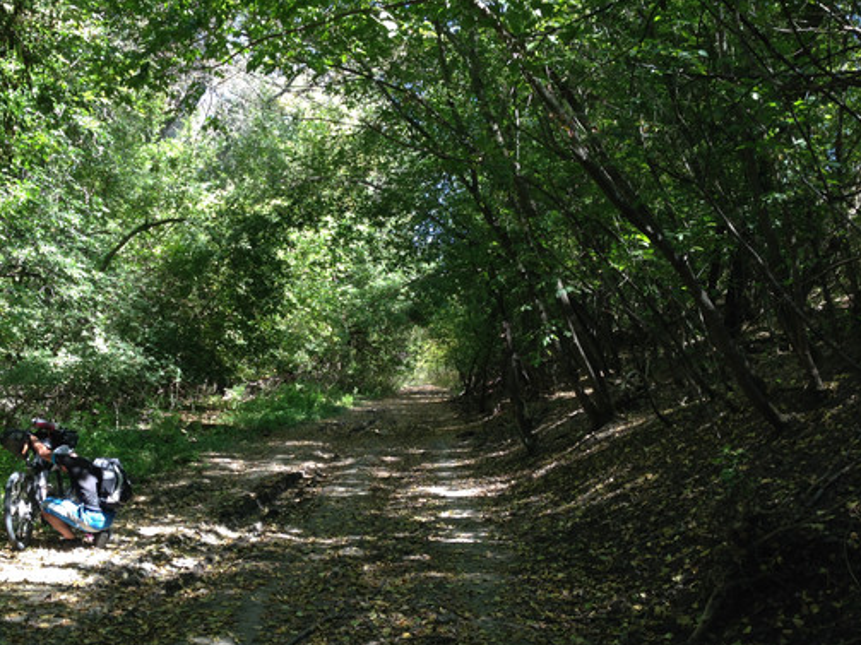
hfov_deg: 44.4
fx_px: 1044
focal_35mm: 42
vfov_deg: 34.3
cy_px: 340
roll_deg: +0.7
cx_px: 315
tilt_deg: +1.0
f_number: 2.4
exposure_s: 1/120
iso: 50
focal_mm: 4.12
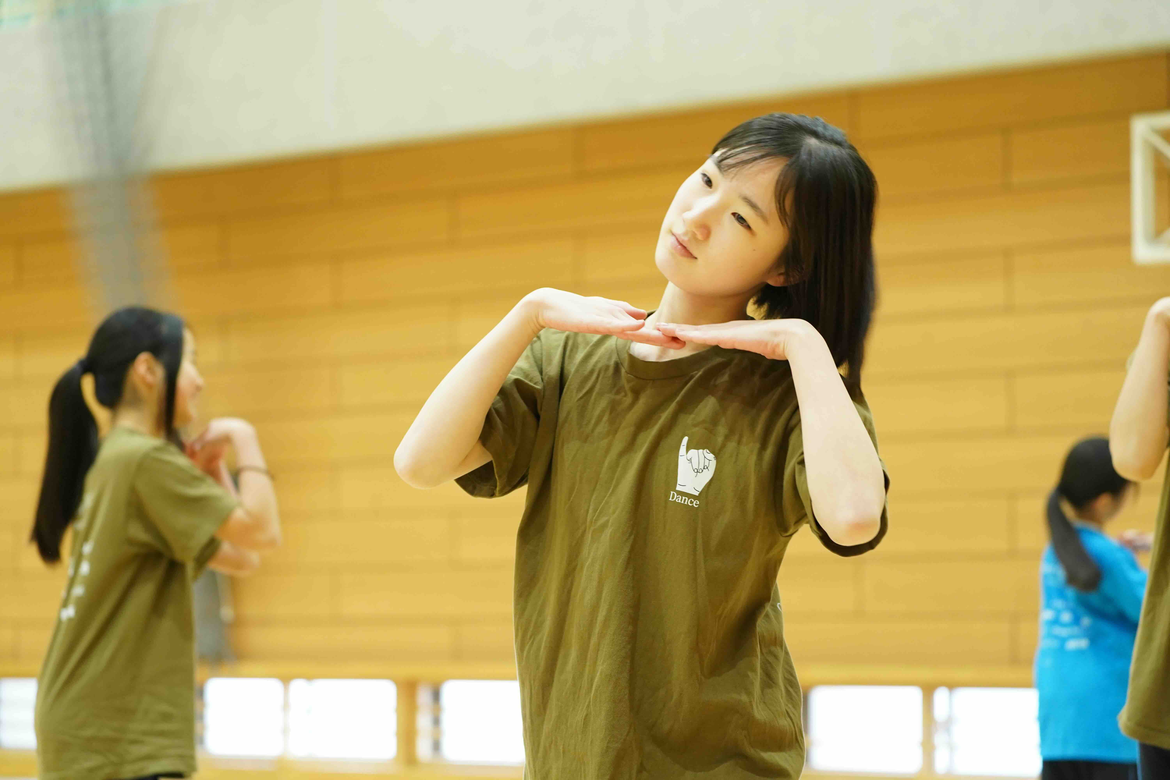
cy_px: 390
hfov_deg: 19.6
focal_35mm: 104
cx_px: 585
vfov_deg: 13.2
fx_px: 3380
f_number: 4.5
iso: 3200
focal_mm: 104
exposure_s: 1/80
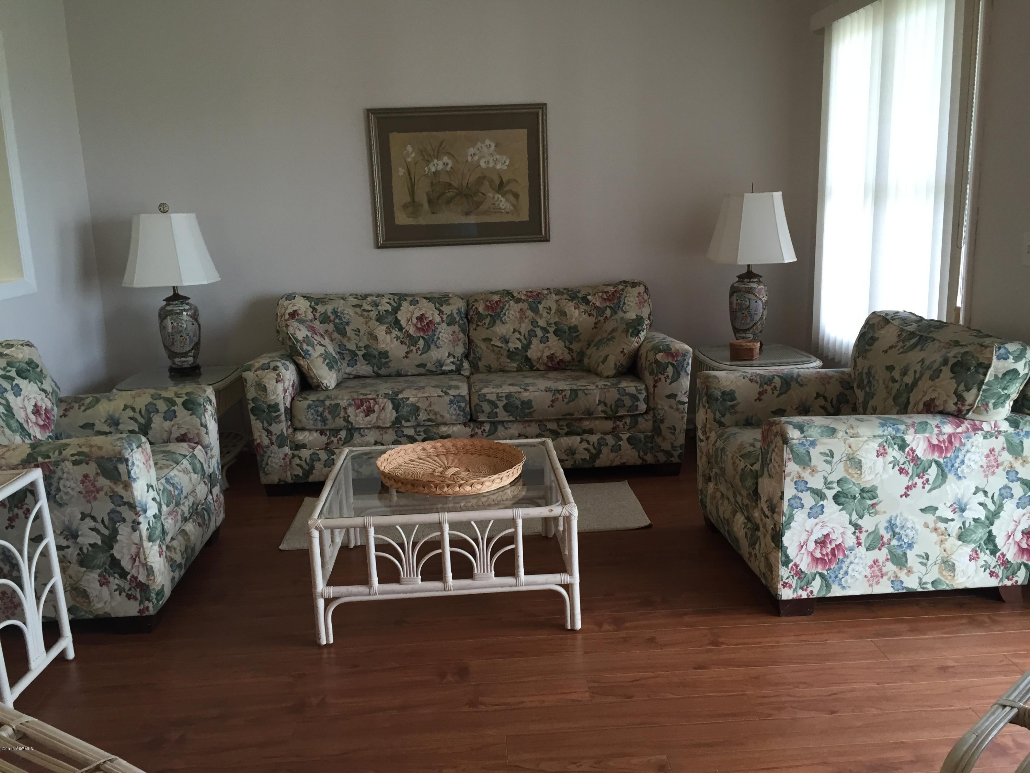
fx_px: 863
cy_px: 386
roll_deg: +0.4
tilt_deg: -11.1
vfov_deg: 48.2
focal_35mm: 29
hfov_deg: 61.7
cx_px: 515
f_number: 2.2
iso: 40
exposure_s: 1/30
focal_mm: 4.15
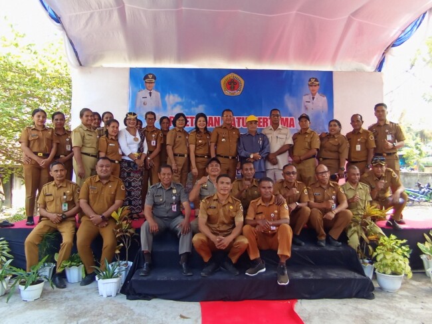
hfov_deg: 94.5
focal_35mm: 16
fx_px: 200
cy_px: 162
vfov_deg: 78.1
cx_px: 216
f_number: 2.2
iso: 87
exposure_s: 1/100
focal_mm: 1.65
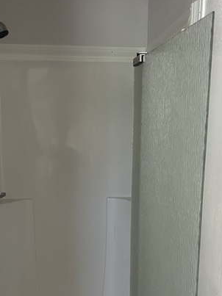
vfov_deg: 43.2
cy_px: 201
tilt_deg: -11.6
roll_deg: -0.4
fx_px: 368
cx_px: 101
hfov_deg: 33.6
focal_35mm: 43
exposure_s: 1/60
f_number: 1.5
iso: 500
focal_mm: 5.7
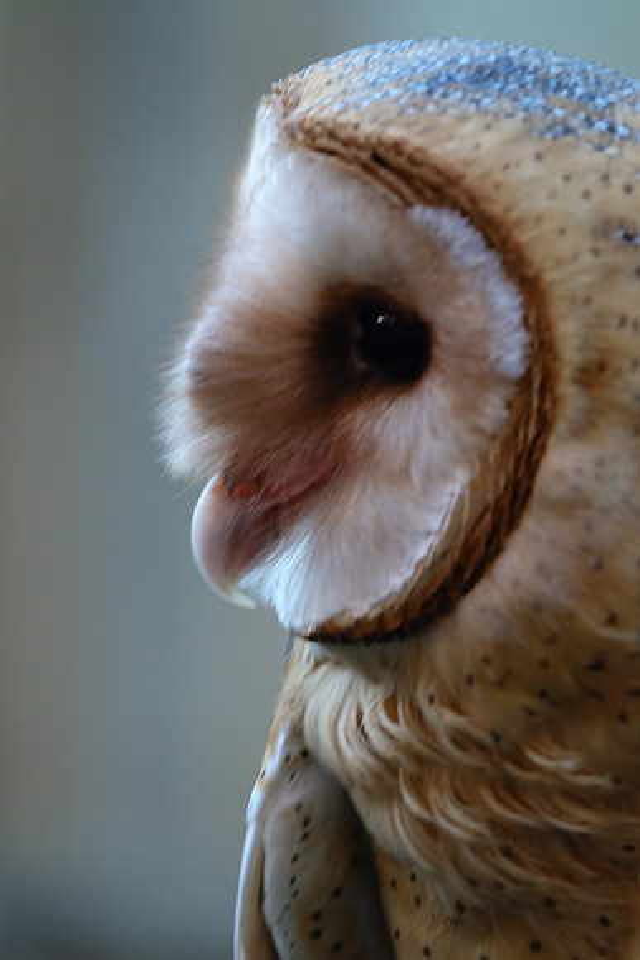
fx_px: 14017
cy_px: 480
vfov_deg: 3.9
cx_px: 320
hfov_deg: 2.6
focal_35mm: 526
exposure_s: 1/100
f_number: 4
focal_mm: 192.73
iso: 400
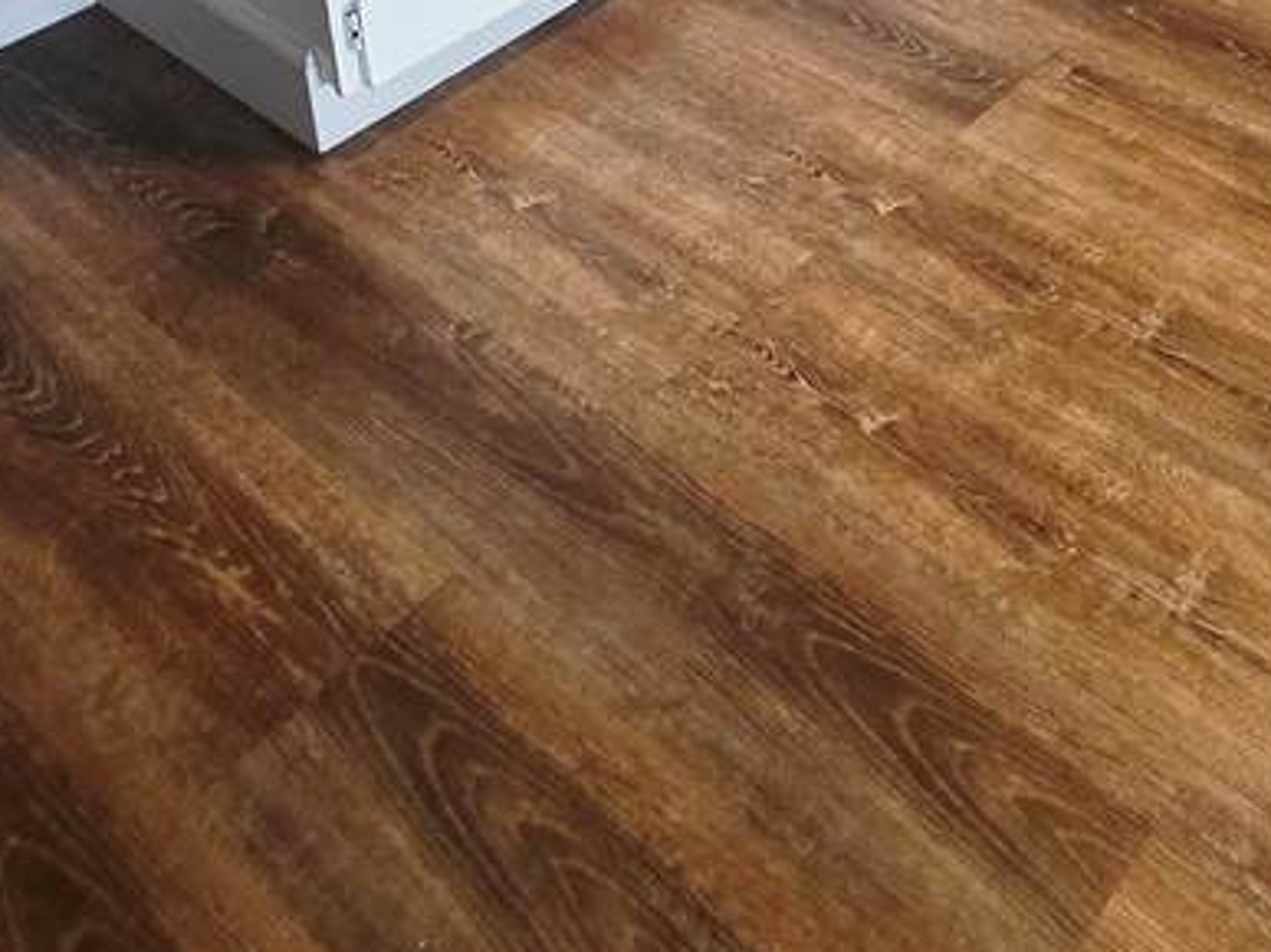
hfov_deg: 41.6
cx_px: 1054
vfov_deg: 25.4
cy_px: -476
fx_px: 1578
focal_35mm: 43
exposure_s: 1/60.2
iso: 320
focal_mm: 2.2
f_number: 1.9
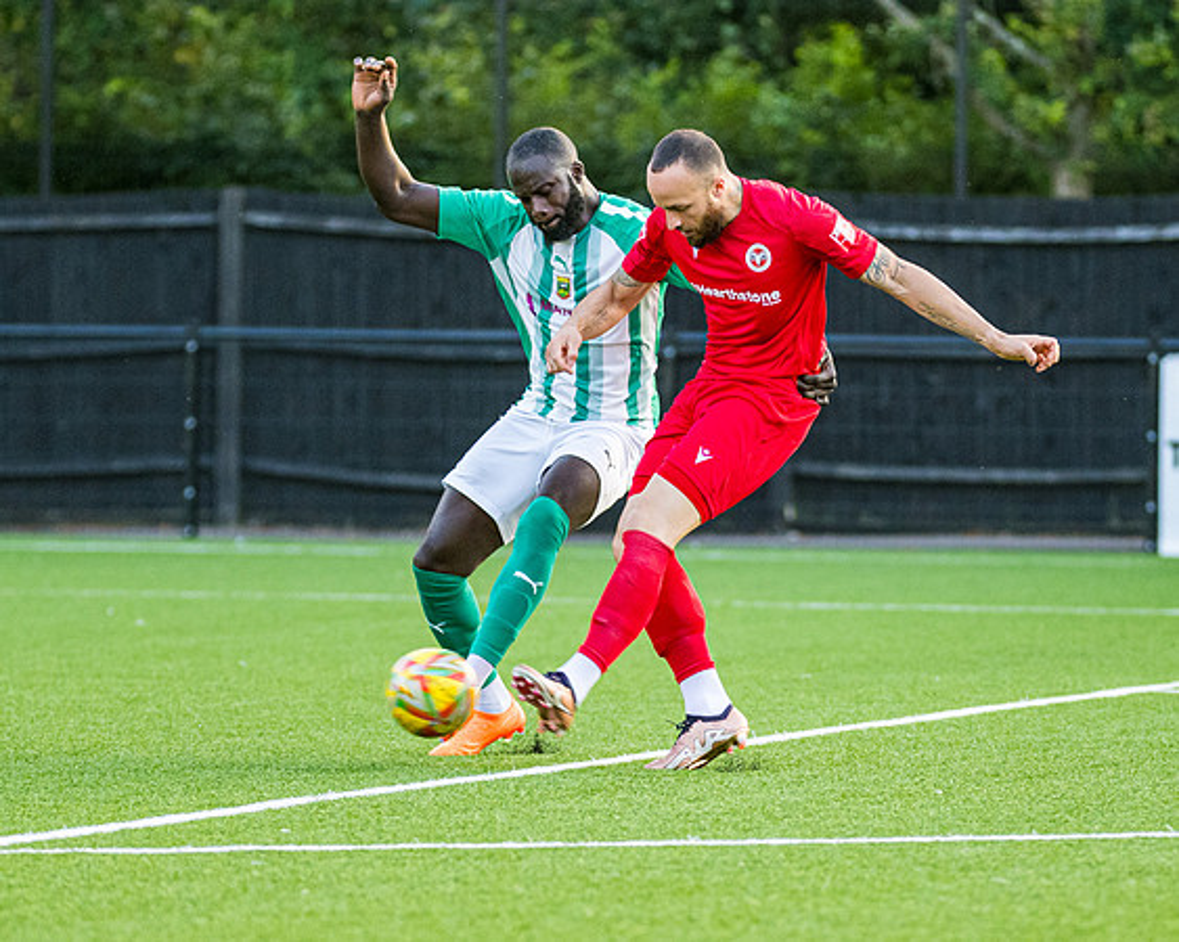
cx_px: 732
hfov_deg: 5.1
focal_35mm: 378
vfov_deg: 4.1
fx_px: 13202
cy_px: 429
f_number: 2.8
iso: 1250
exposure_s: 1/800
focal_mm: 170
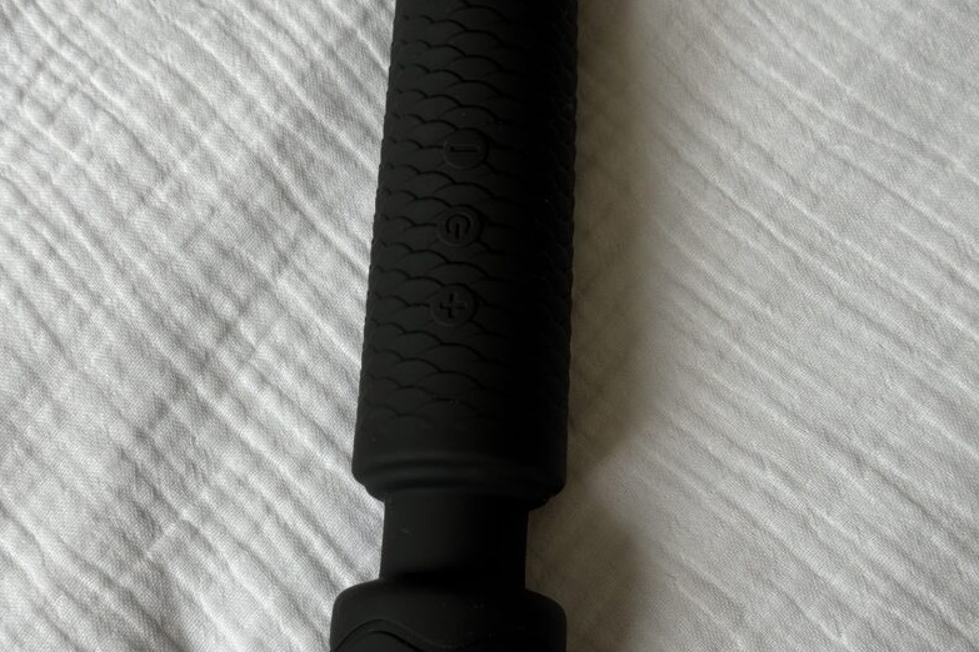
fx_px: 1387
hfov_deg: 38.9
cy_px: 296
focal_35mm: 51
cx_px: 495
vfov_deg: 26.5
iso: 80
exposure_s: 1/121
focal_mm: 6.76
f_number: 1.78
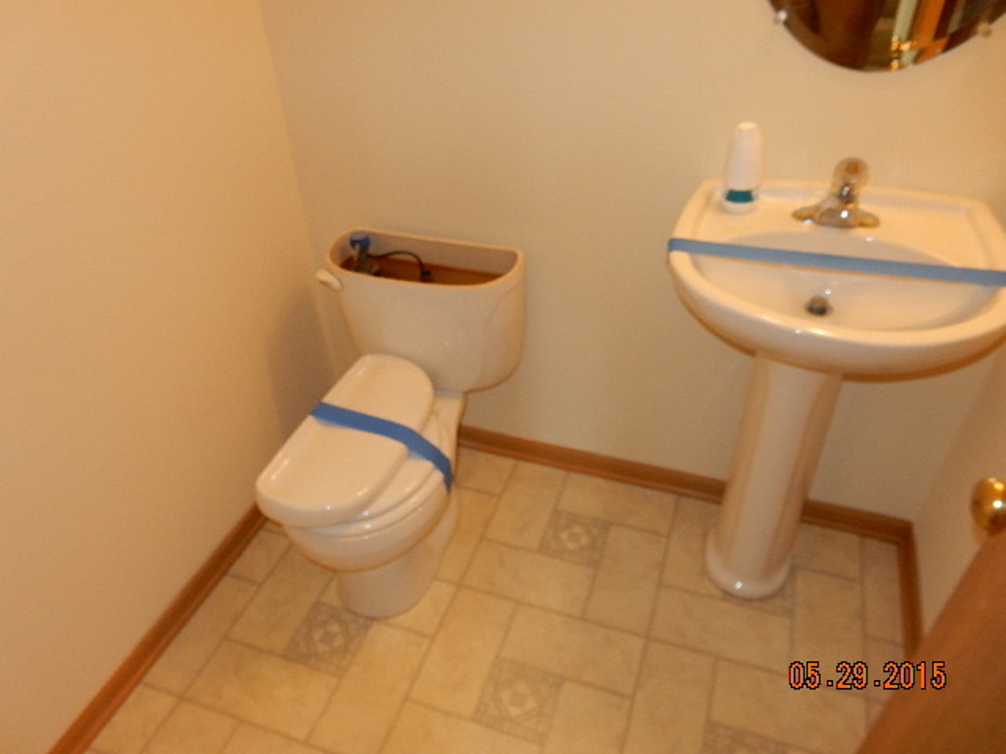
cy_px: 377
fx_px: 727
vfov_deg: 54.9
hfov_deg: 69.4
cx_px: 503
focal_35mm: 25
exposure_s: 1/30
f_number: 3.7
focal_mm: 4.5
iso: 200
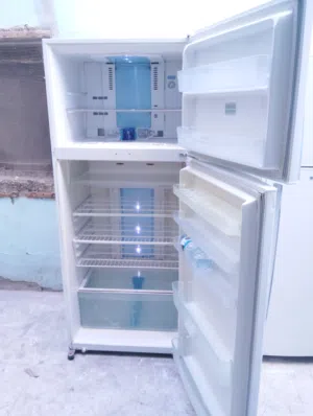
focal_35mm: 29
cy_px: 208
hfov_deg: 48.4
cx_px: 156
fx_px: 349
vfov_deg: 61.6
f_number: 1.8
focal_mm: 4.25
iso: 156
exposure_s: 1/50
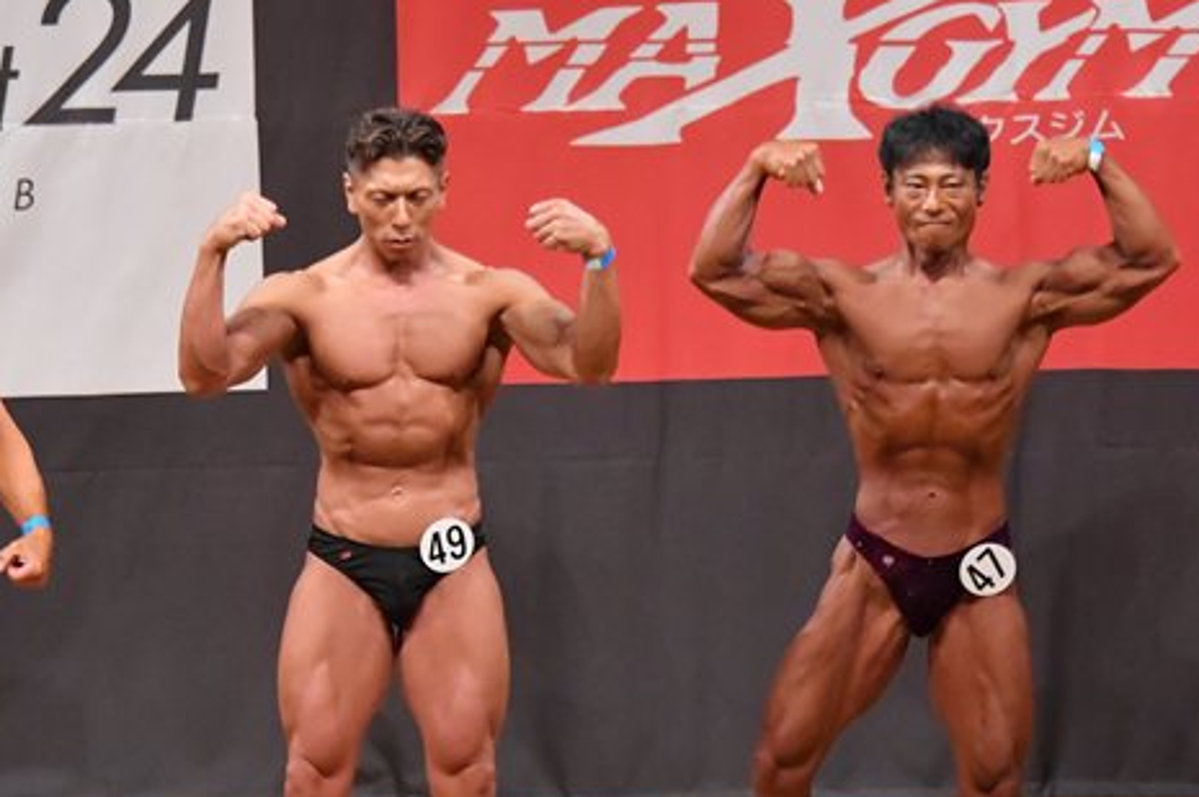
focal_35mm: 337
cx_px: 504
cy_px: 580
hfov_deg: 6.1
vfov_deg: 4.1
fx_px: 11212
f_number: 5.6
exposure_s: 1/400
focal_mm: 135
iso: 9000
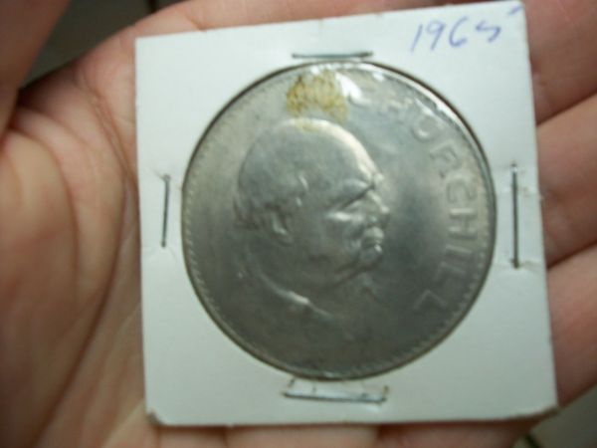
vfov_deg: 44.2
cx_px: 298
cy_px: 224
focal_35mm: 32
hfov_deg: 56.8
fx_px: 552
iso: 113
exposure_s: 1/30
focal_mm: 5.7
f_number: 2.9
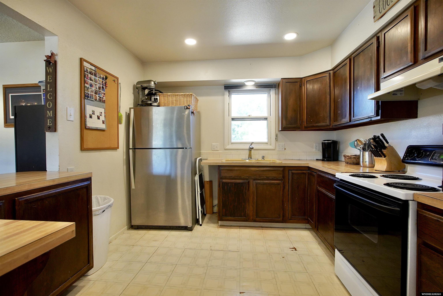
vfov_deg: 73.7
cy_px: 148
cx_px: 222
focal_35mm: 16
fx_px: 197
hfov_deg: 96.7
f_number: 4
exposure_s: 1/160
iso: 1000
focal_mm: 11
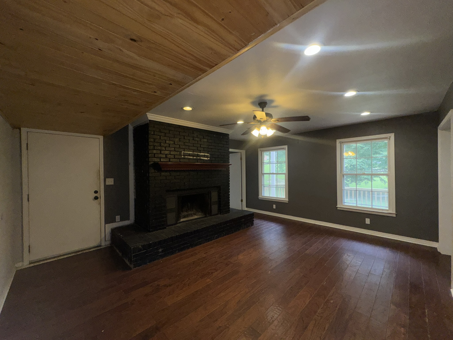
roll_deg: +0.9
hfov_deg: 102.1
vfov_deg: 85.7
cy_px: 170
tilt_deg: +0.0
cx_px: 226
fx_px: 183
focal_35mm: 14
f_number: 2.2
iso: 80
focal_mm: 2.22
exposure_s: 1/91
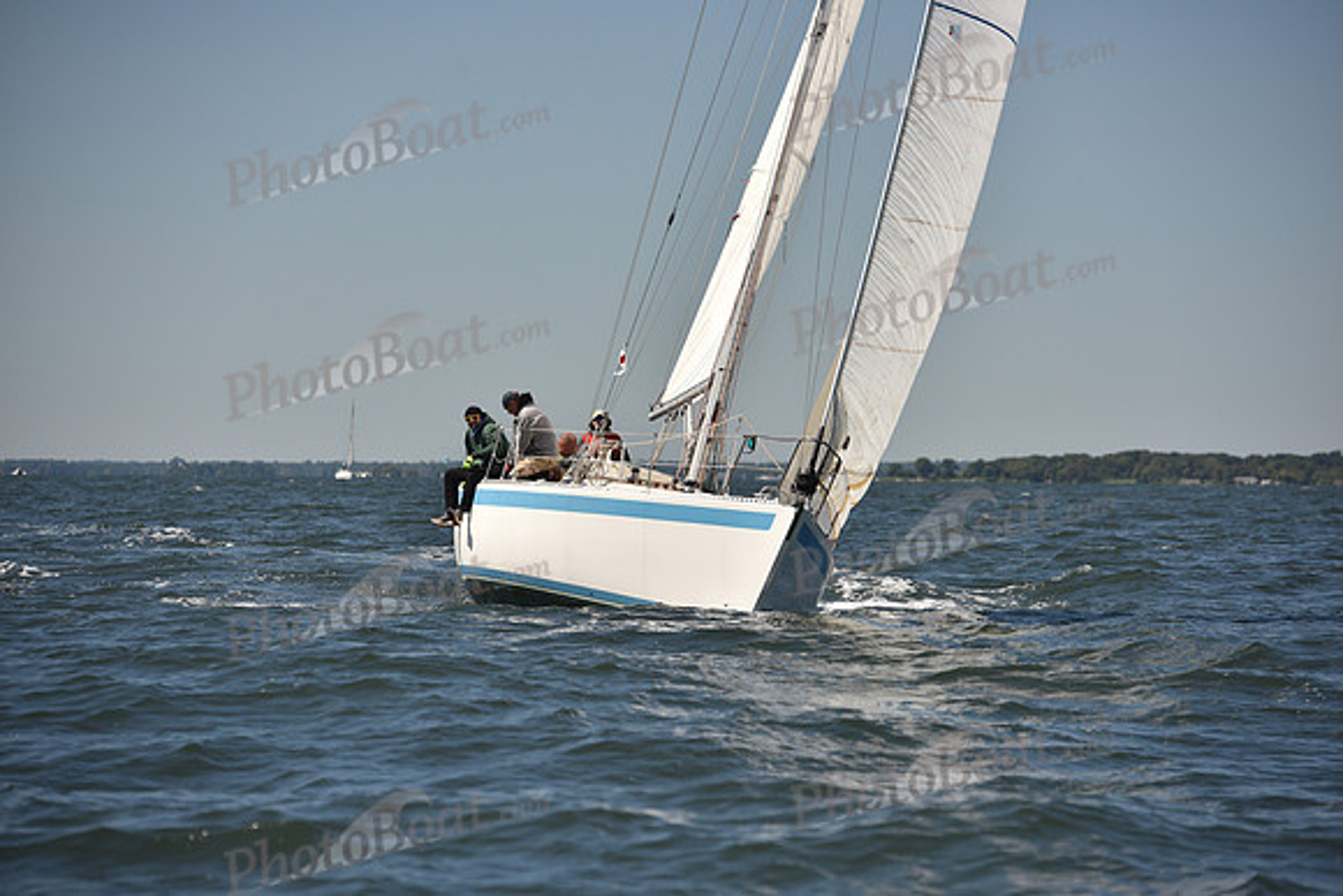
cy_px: 448
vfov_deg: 9.8
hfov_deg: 14.7
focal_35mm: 140
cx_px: 672
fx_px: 5224
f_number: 4.5
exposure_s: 1/1250
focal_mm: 140
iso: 250
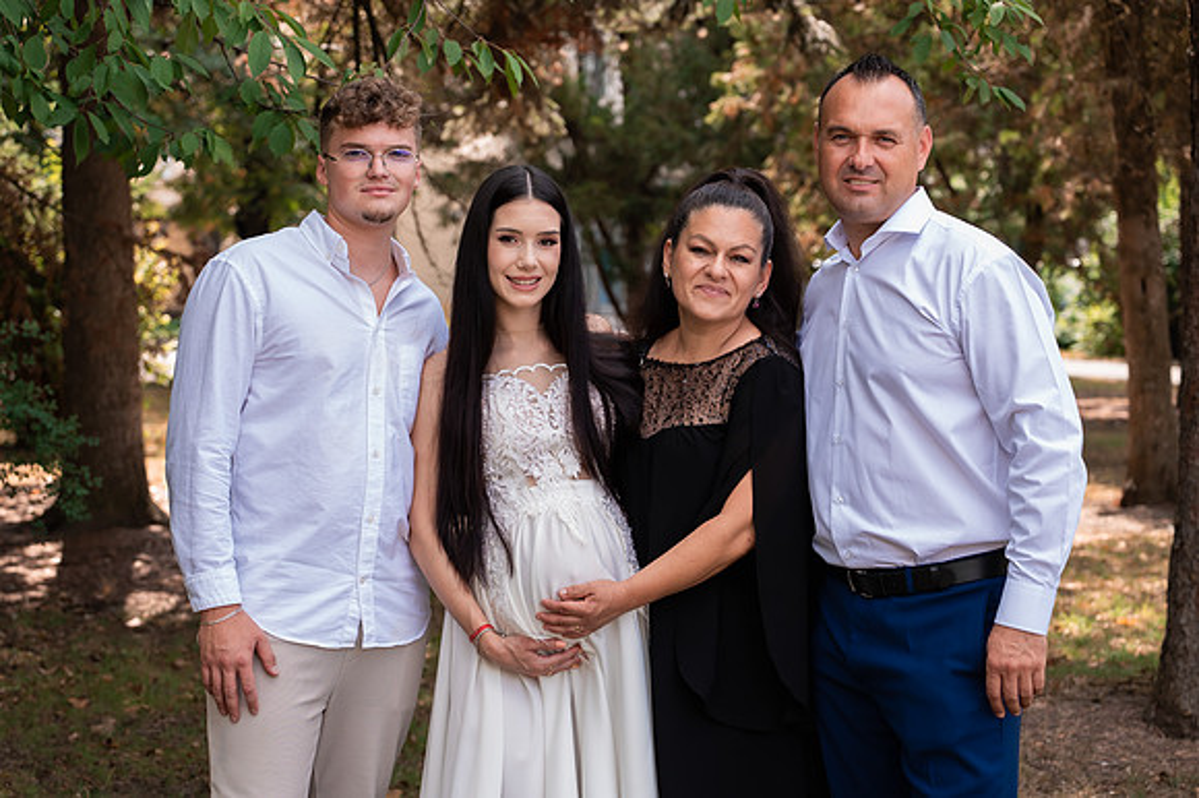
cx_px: 540
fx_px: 2478
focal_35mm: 74
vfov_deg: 18.3
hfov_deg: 27.2
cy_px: 449
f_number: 3.5
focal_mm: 57
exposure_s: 1/320
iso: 200
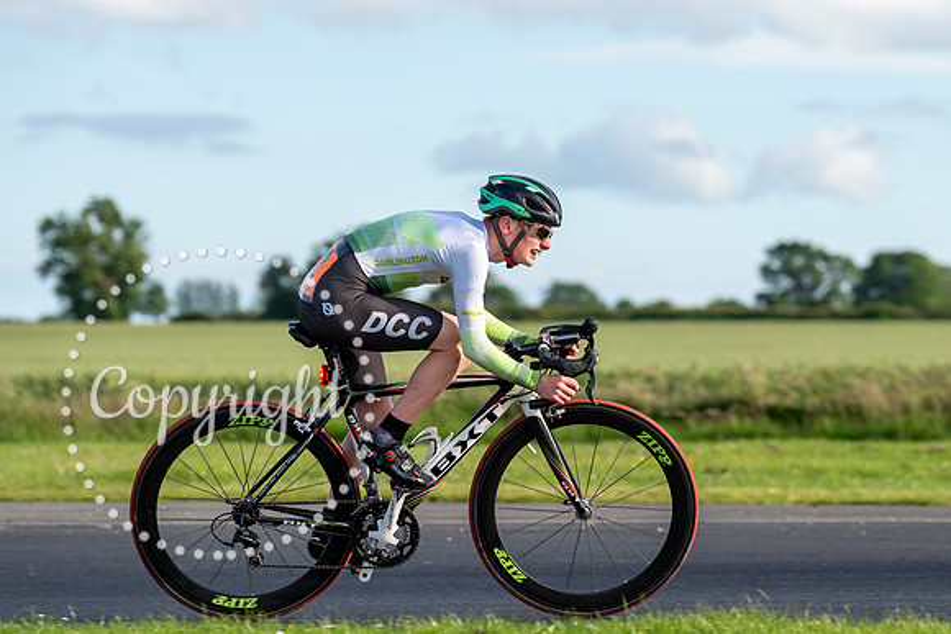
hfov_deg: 10.0
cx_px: 606
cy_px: 246
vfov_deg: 6.7
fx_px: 5424
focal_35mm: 205
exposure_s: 1/800
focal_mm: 159
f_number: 5
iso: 160
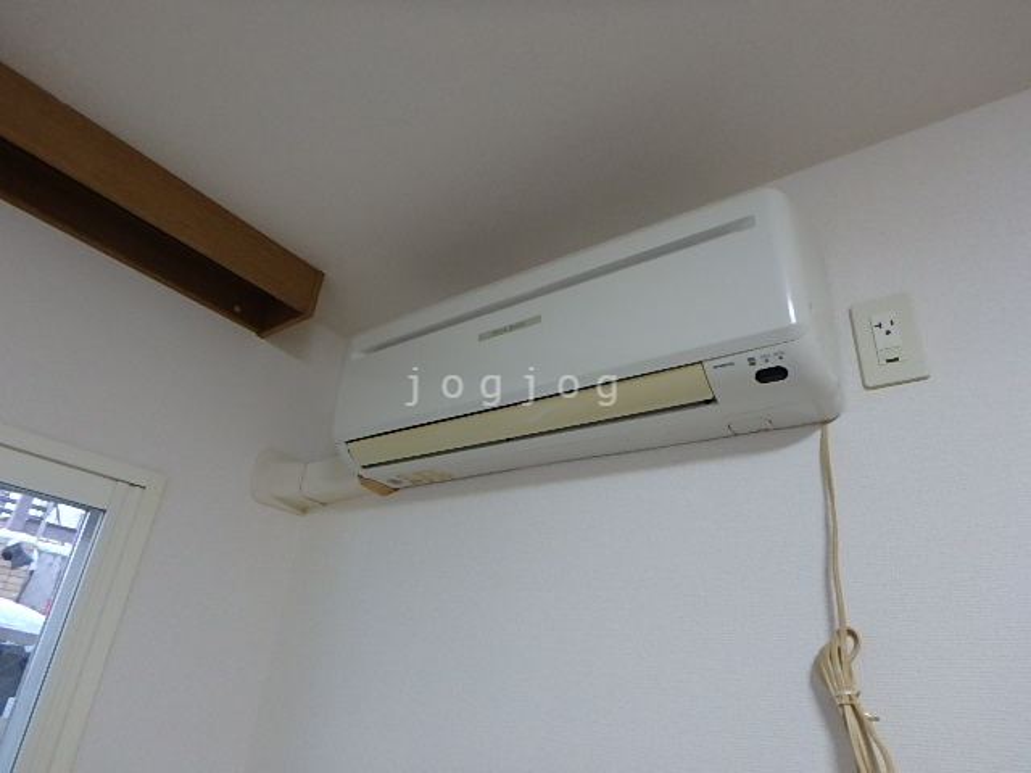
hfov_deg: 79.0
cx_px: 516
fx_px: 625
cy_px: 386
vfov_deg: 63.4
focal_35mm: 21
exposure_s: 1/30
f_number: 3.5
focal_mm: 3.7
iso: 400
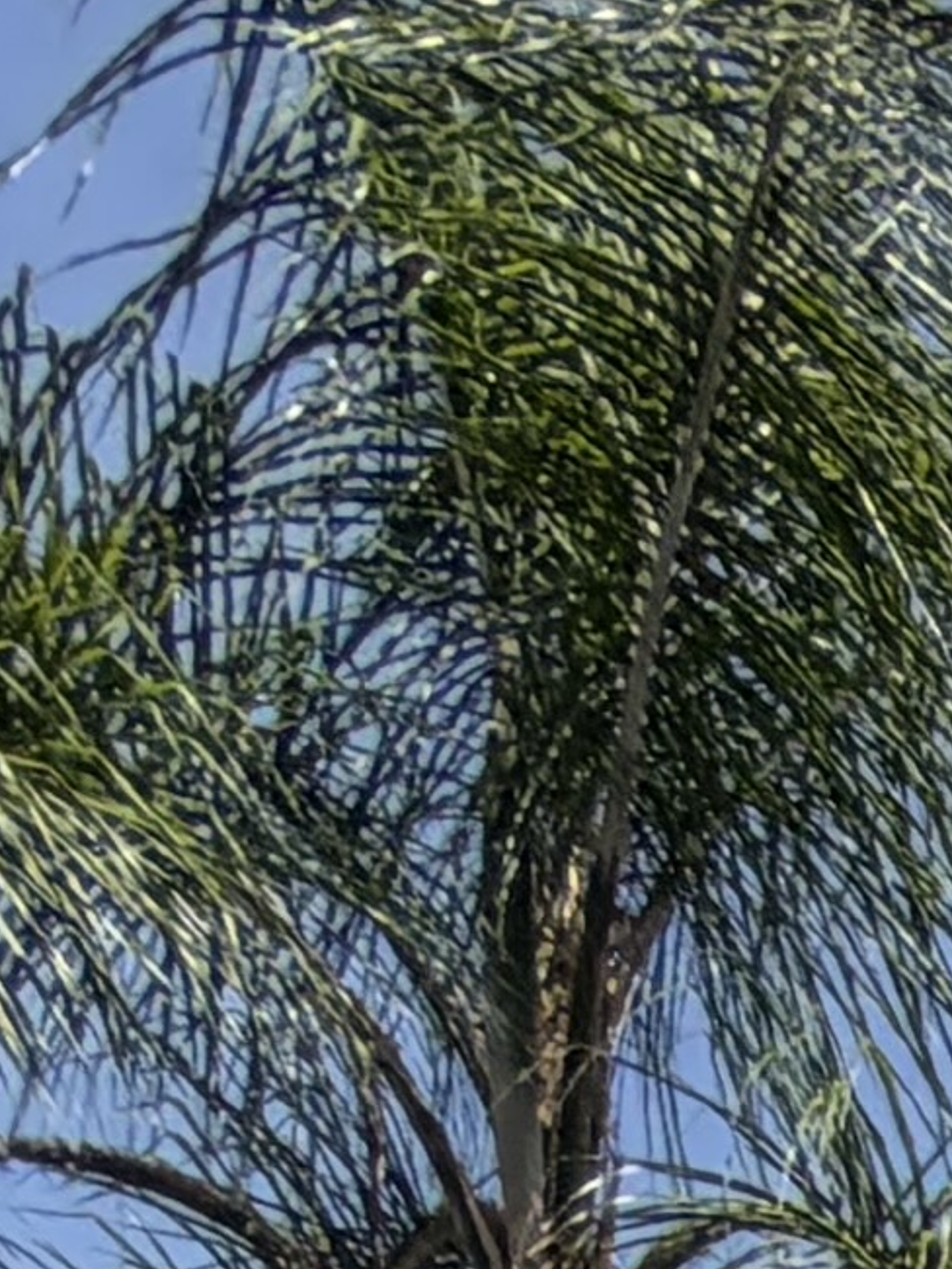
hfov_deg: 8.1
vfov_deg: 10.6
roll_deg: +2.8
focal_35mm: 123
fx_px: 4507
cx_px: 3627
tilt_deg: -2.6
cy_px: 3912
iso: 25
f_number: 2.2
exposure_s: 1/770
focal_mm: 2.22
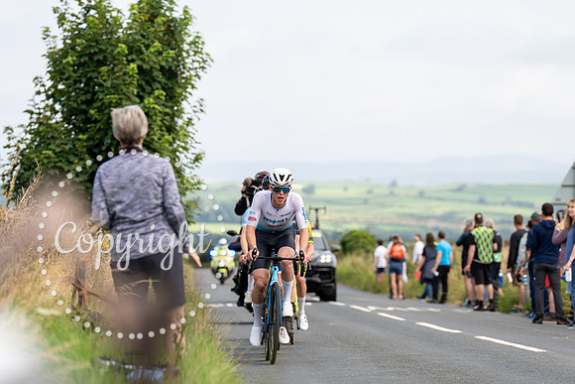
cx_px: 288
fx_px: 3099
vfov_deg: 7.1
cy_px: 192
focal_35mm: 194
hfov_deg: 10.6
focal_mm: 194
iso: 200
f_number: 4.5
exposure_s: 1/800
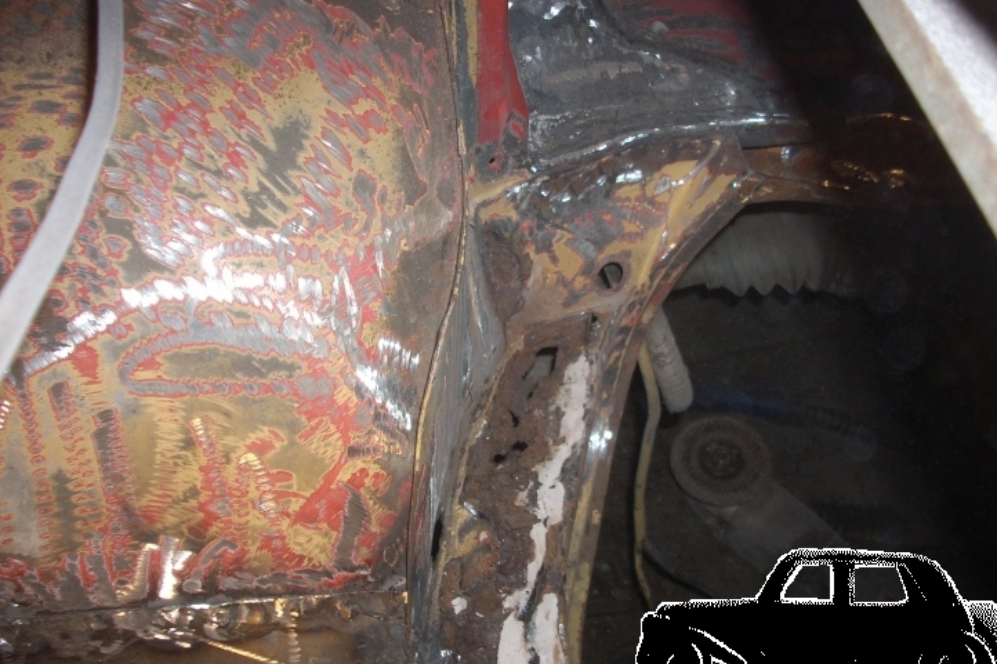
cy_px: 331
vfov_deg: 33.4
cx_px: 510
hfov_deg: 48.5
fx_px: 1107
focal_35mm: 40
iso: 64
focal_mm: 6.2
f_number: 2.8
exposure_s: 1/60
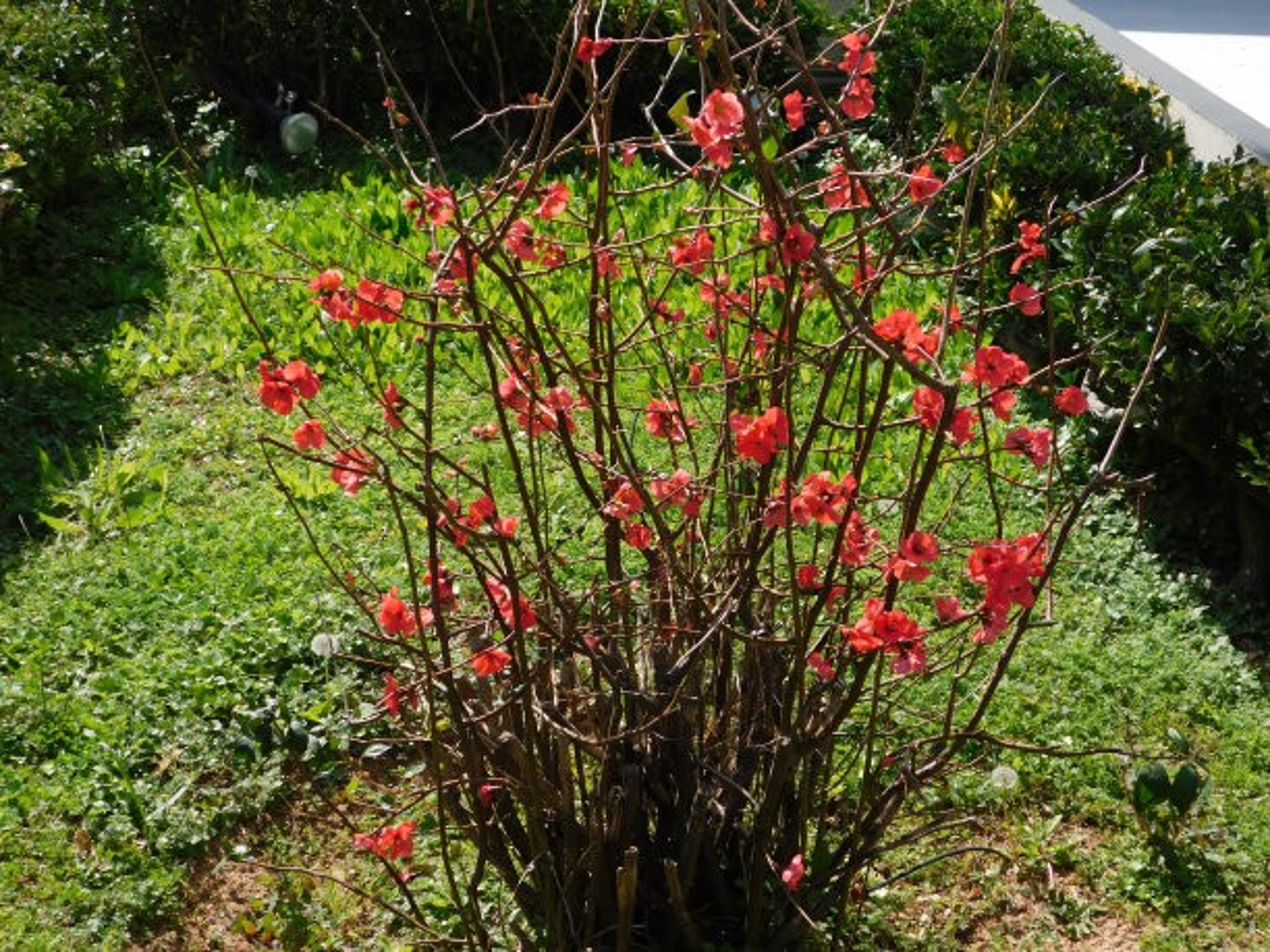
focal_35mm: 51
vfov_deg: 28.6
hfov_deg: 37.5
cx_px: 635
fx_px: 1871
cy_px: 476
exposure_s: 1/800
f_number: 3.8
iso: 125
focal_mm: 9
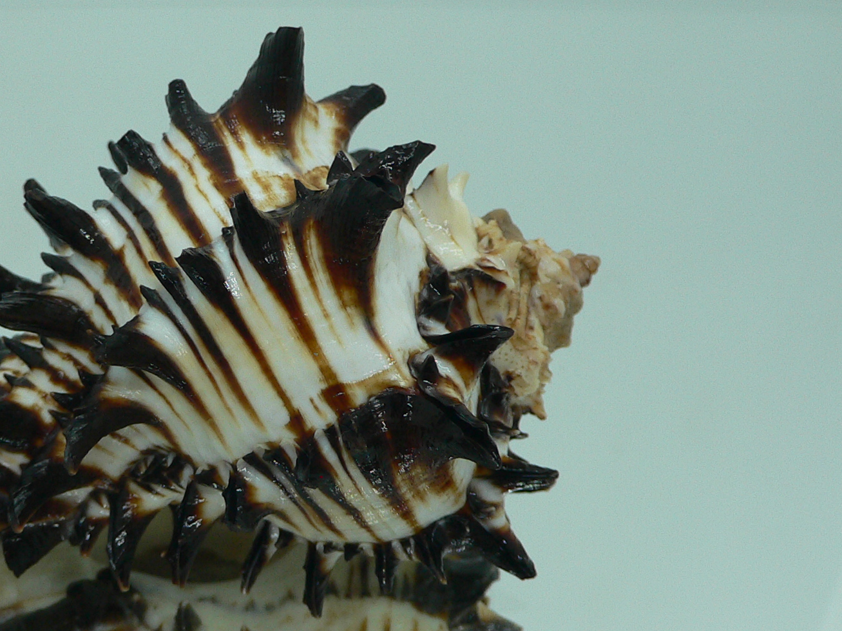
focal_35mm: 54
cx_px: 249
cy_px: 381
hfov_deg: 35.0
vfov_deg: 27.0
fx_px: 1313
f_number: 2.8
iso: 100
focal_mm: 4.6
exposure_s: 1/60
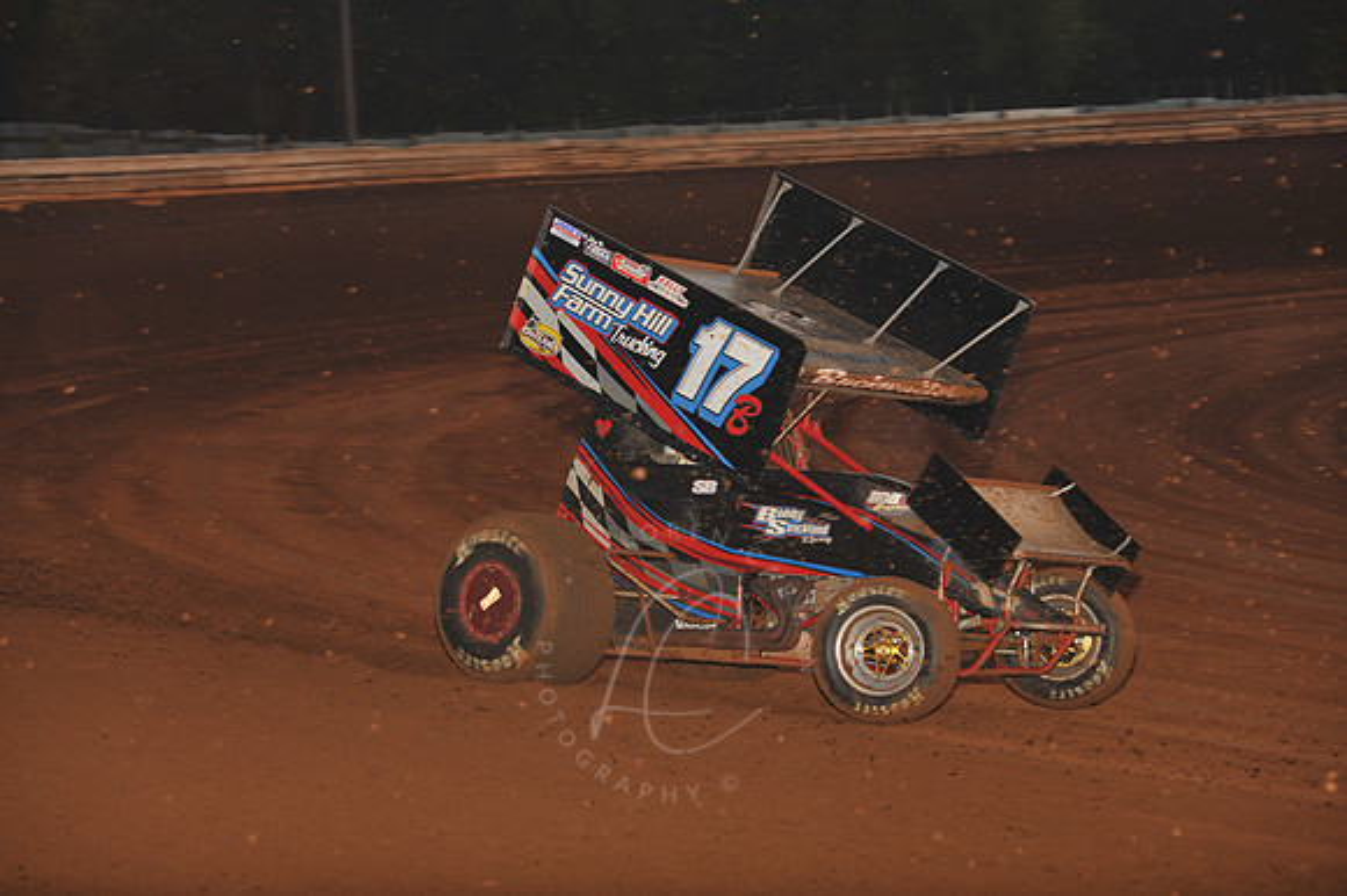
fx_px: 5048
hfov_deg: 15.2
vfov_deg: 10.1
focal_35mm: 135
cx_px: 674
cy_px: 448
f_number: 6.3
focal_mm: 135
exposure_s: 1/320
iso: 800
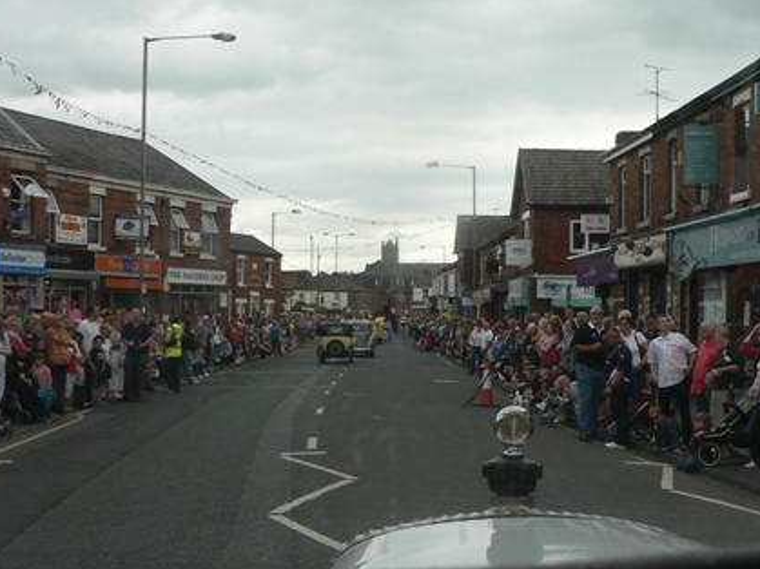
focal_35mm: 55
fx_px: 1207
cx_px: 444
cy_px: 313
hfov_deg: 34.9
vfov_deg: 26.5
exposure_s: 1/400
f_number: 2.8
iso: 80
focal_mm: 6
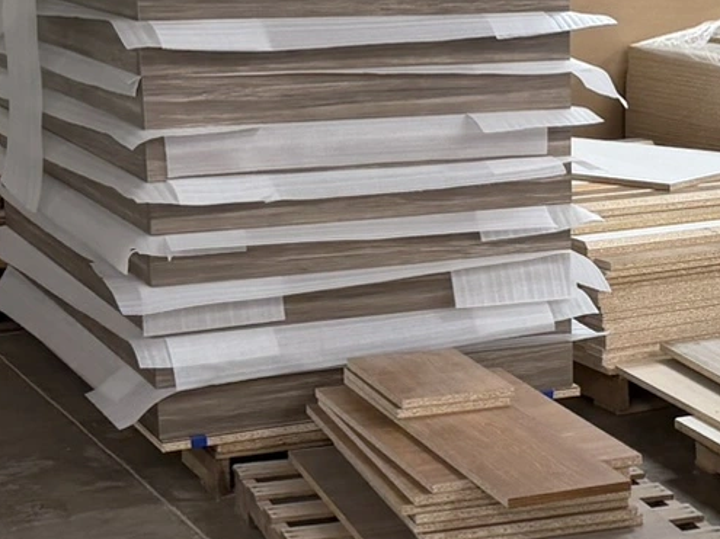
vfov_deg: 15.2
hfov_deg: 19.6
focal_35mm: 97
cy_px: 314
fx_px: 2017
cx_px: 735
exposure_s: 1/120
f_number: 1.78
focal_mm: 6.76
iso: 200
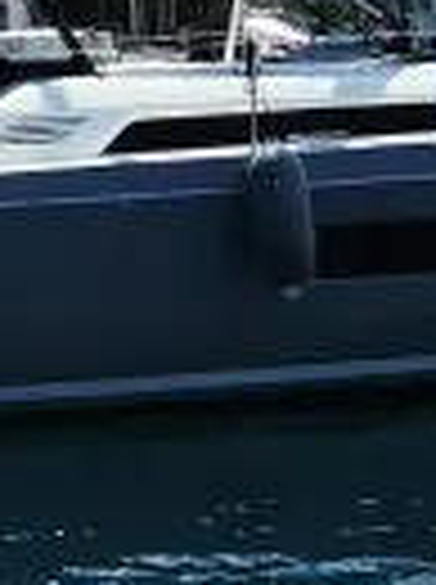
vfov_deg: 8.0
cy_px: -886
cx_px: 81
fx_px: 3842
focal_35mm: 228
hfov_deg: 6.5
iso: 50
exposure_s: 1/6803
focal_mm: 5.58
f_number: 1.8
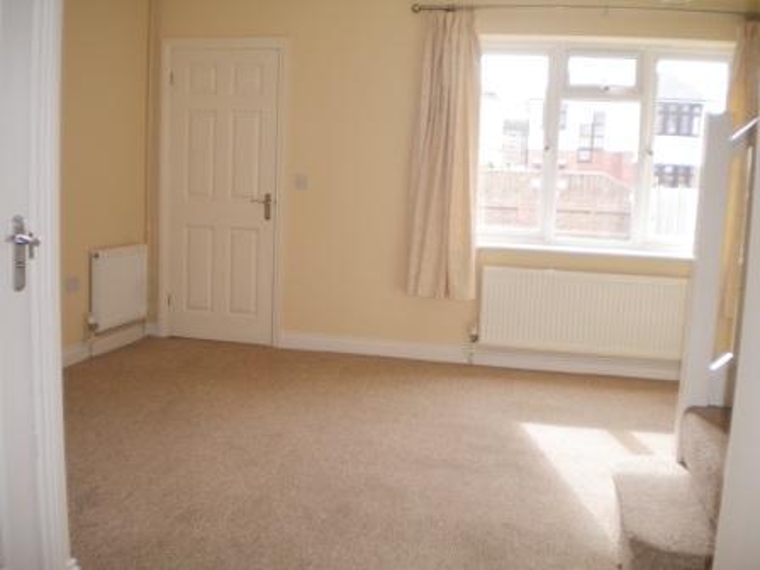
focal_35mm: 35
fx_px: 768
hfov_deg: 52.6
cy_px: 285
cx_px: 380
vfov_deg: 40.7
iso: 80
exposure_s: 1/81.6
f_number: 3.1
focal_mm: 6.3
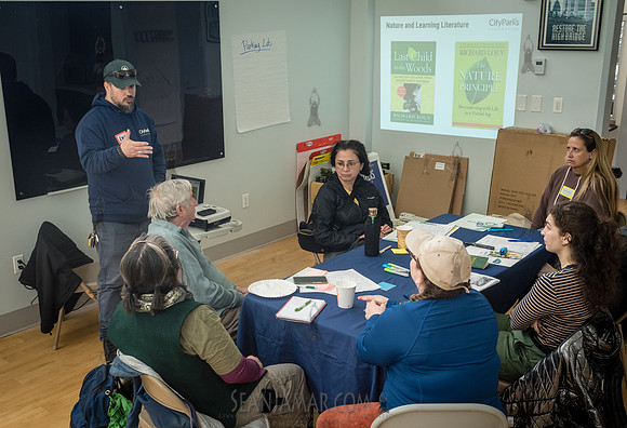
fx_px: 697
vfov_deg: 34.1
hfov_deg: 48.3
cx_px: 275
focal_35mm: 40
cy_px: 227
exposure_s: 1/200
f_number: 5.6
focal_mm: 35
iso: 1250
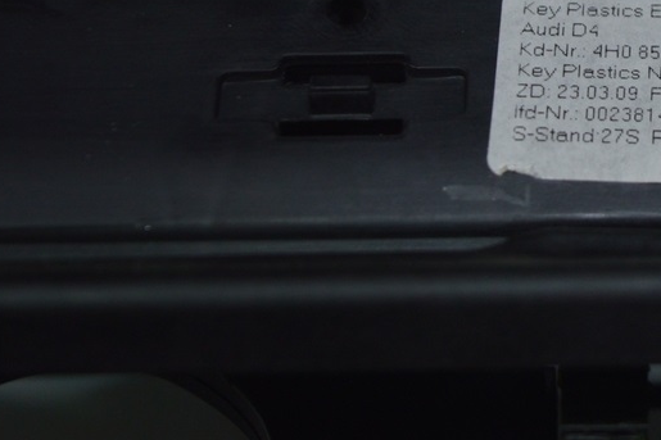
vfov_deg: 9.2
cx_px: 640
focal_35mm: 149
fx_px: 2735
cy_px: 15
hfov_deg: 13.6
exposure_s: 1/100
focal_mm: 50
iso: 400
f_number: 5.6
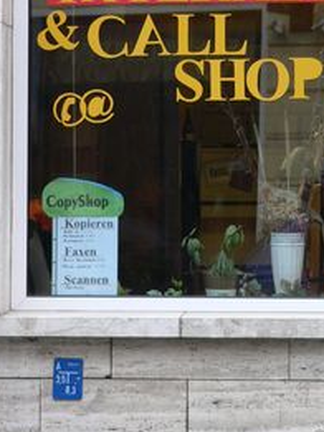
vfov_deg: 11.2
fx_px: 2207
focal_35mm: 177
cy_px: 177
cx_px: 273
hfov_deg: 8.4
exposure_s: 1/50
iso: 200
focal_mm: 12.9
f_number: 2.8
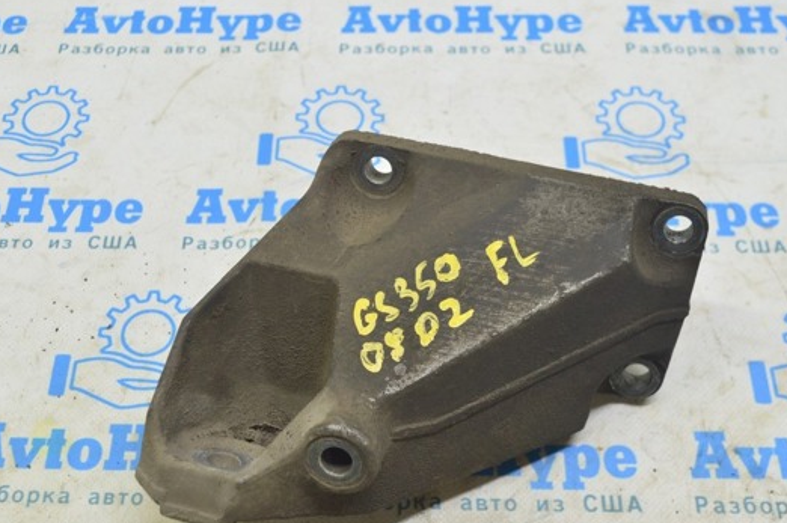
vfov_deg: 27.1
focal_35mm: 50
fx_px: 1084
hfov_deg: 39.8
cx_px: 335
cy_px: 299
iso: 400
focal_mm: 27
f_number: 5.6
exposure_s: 1/20
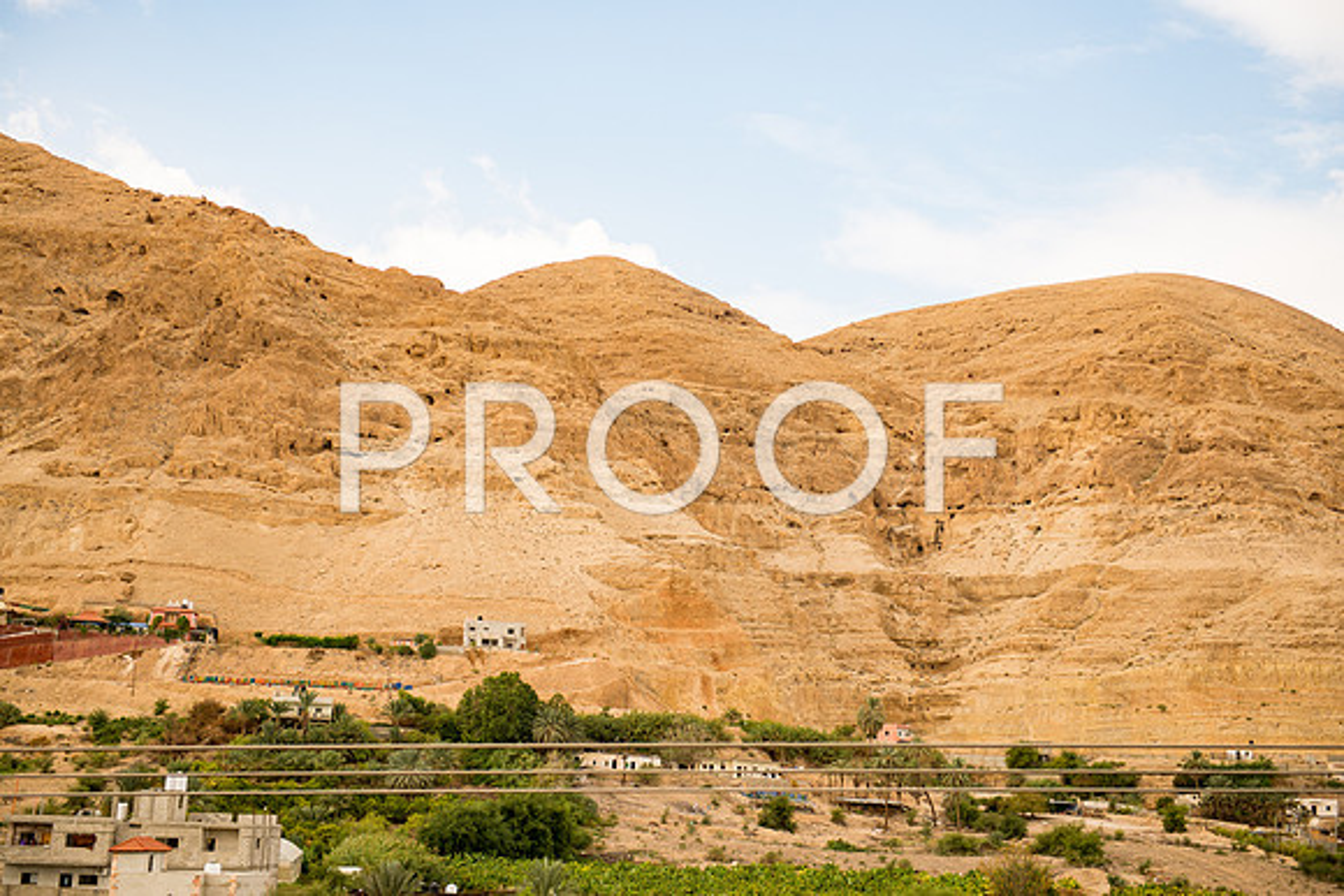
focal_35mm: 55
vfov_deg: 24.6
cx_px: 672
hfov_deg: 36.2
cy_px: 448
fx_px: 2054
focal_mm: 55
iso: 200
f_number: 2.8
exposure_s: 1/1600
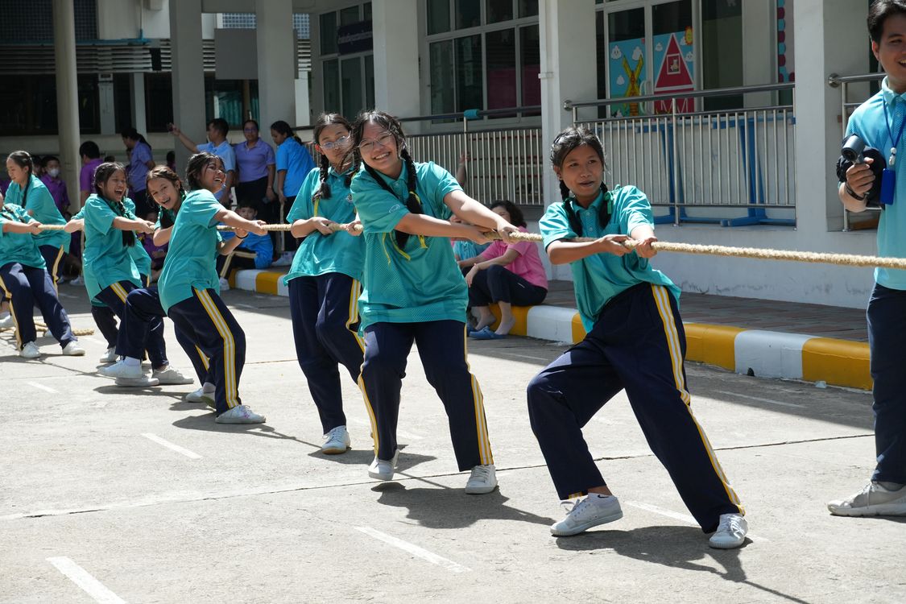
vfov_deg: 17.2
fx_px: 2001
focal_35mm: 80
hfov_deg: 25.5
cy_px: 302
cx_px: 453
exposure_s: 1/2000
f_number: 5
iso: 640
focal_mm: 53
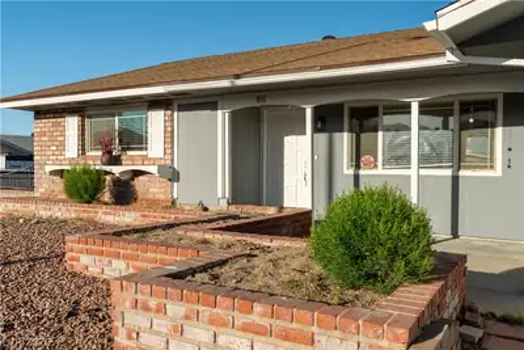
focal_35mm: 33
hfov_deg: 57.2
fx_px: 480
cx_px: 262
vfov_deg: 40.0
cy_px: 175
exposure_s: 1/400
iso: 100
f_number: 8
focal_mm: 33
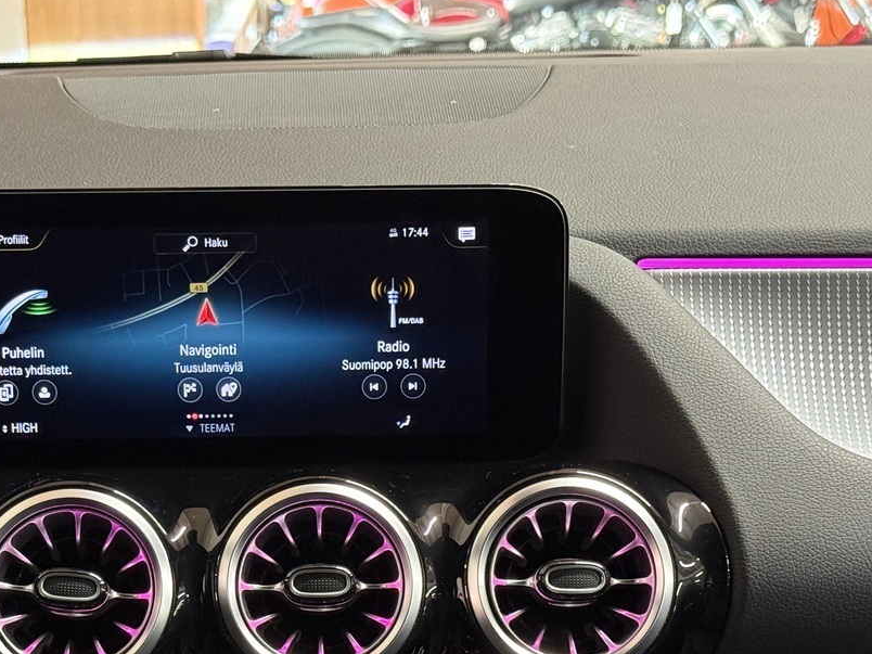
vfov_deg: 16.9
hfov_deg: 22.7
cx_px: 300
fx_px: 2166
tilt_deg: -18.0
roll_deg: +1.0
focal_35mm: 86
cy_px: 581
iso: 320
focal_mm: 6.76
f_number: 1.78
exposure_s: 1/40
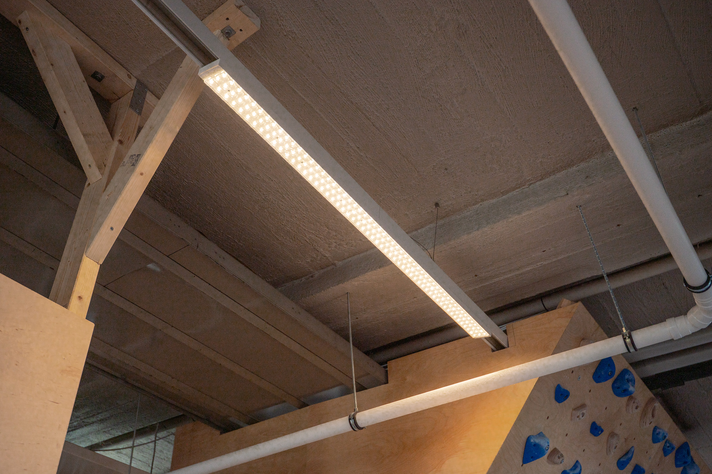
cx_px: 356
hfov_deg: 54.5
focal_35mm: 35
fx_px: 692
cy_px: 237
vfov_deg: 37.8
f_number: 4
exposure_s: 1/160
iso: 125
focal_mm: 35
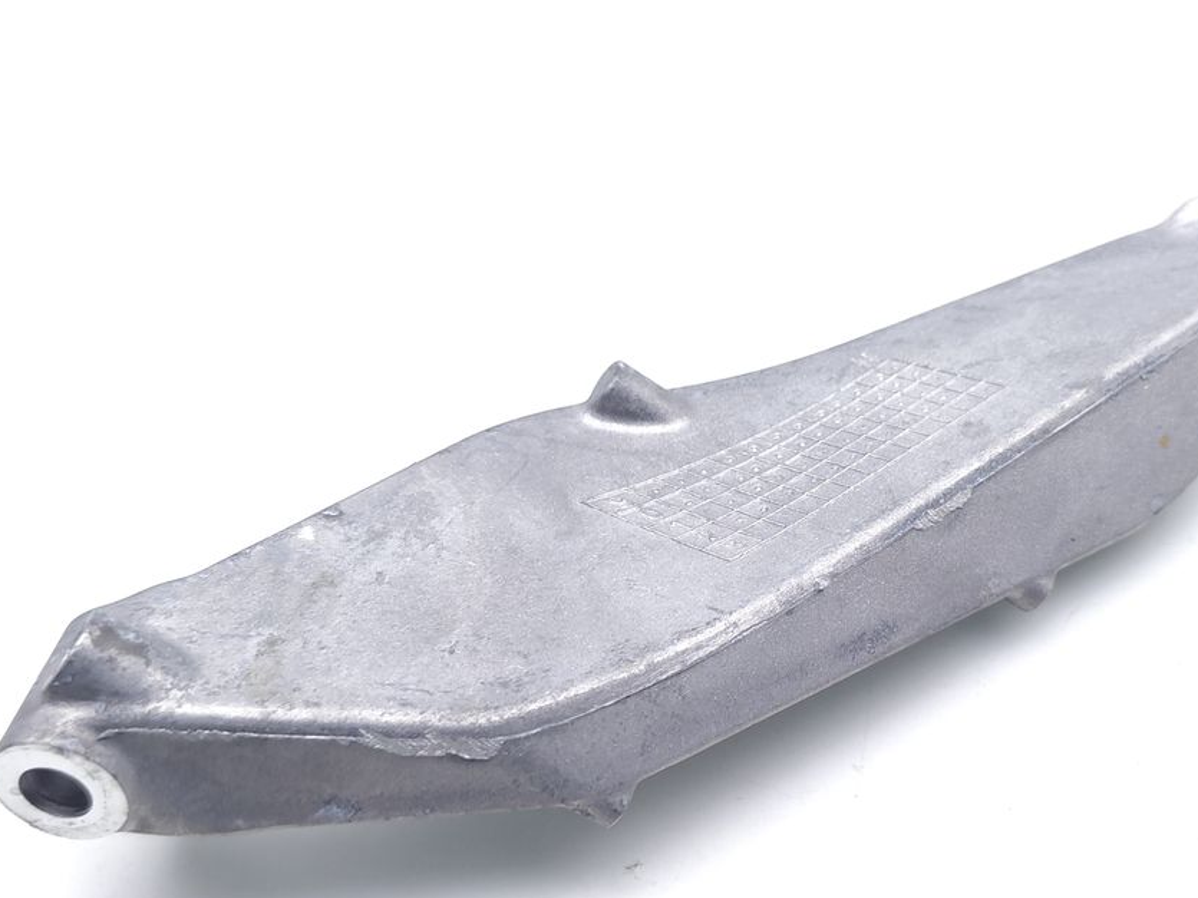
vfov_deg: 31.5
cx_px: 760
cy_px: 493
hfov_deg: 40.9
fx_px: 1592
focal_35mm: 46
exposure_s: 1/100
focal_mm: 6.19
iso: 80
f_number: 1.65
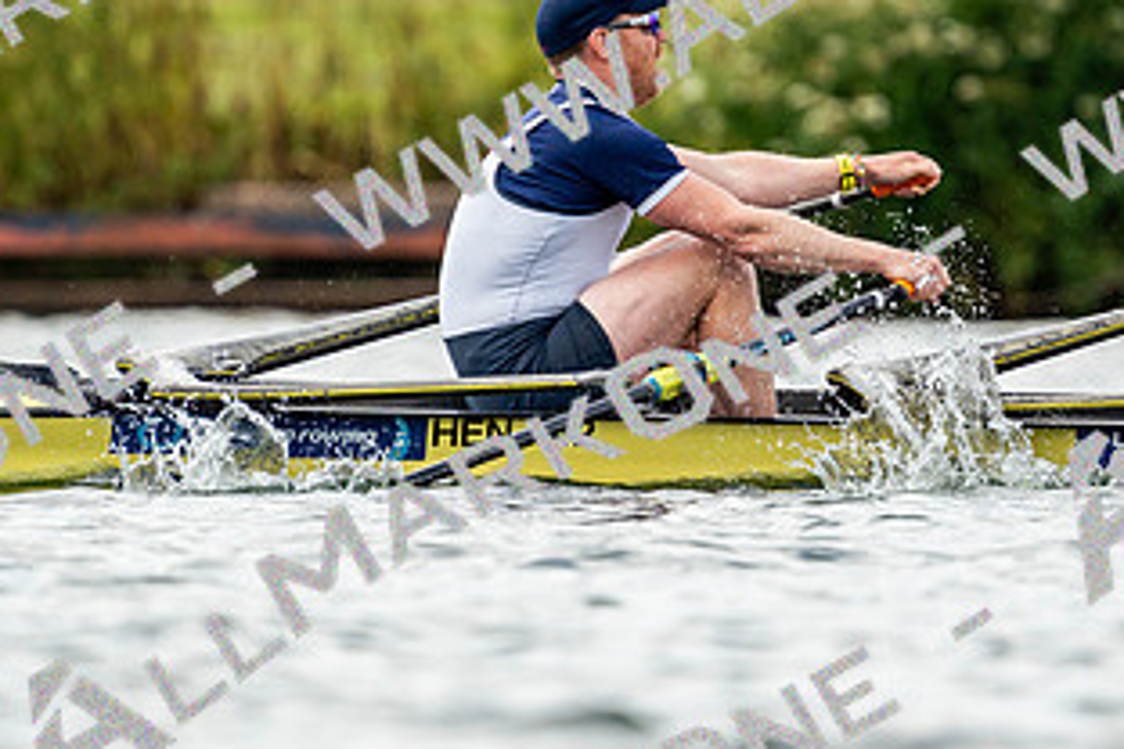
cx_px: 760
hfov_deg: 1.8
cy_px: 261
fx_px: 34841
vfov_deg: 1.2
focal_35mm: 1116
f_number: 6.3
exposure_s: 1/2000
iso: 500
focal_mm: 600
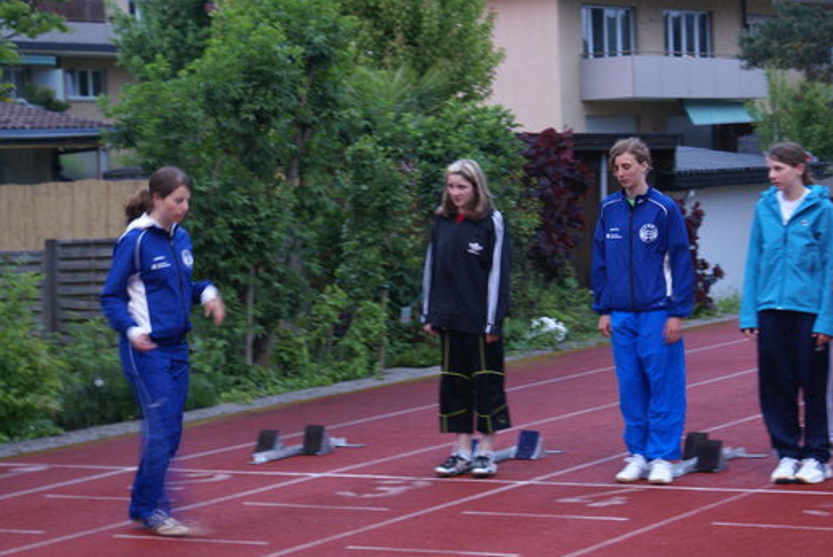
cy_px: 283
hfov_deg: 21.7
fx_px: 2177
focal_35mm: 94
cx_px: 427
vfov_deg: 14.6
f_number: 5.6
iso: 800
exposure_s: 1/8
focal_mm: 60
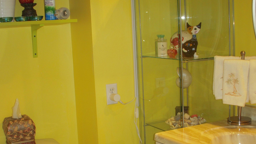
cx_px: 124
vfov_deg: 21.2
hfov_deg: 37.2
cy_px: 111
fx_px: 380
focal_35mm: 56
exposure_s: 1/30
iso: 100
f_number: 3.3
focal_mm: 6.3
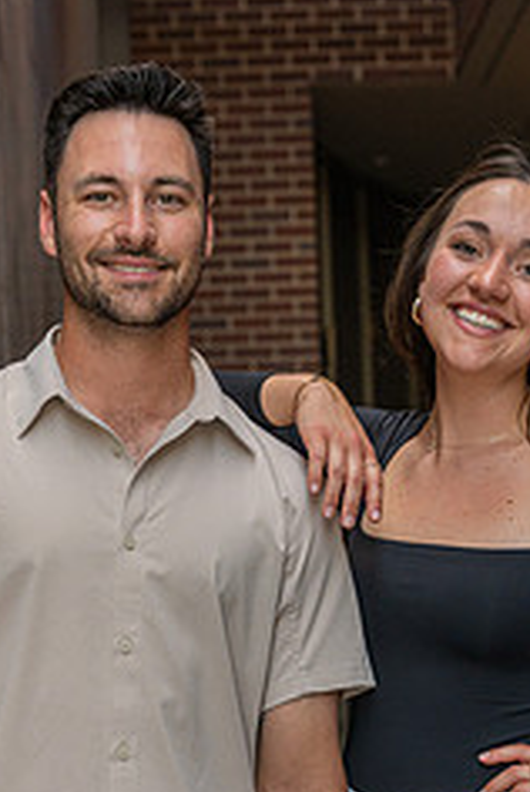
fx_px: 2180
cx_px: 295
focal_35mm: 99
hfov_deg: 13.9
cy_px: 681
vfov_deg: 20.3
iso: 2000
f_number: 4
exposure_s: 1/160
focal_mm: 52
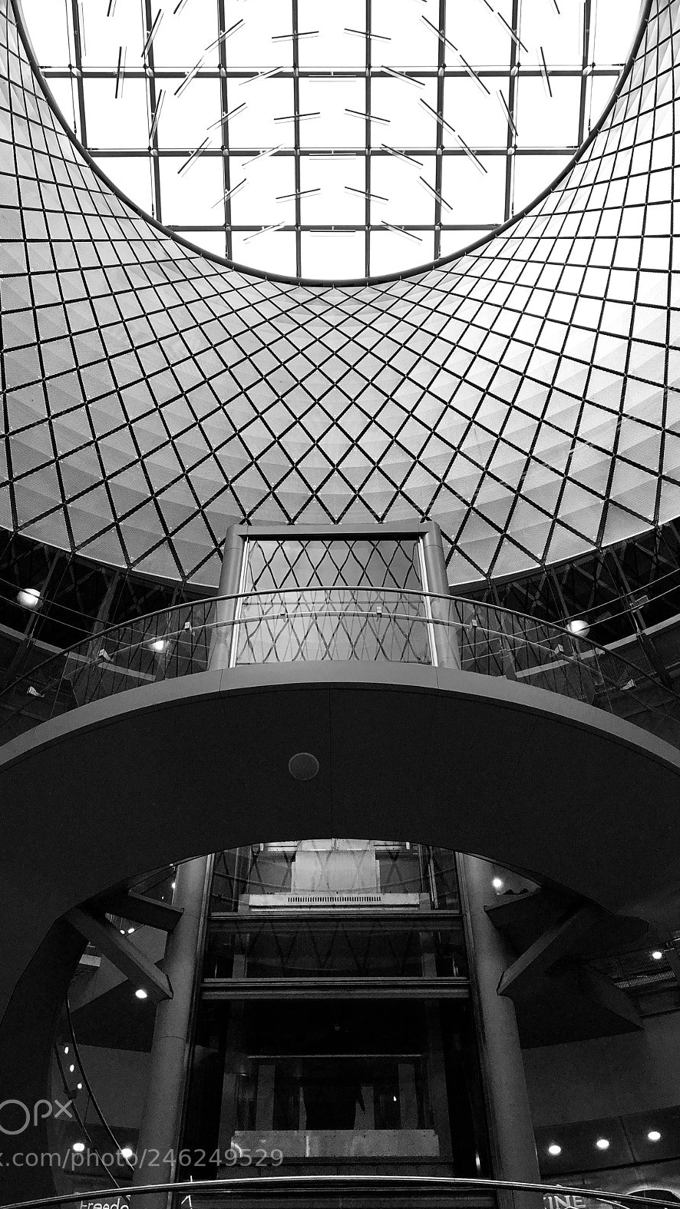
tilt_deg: +51.8
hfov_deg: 37.8
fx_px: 993
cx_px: 342
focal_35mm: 31
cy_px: 604
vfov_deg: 62.6
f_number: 1.8
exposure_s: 1/40
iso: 25
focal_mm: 4
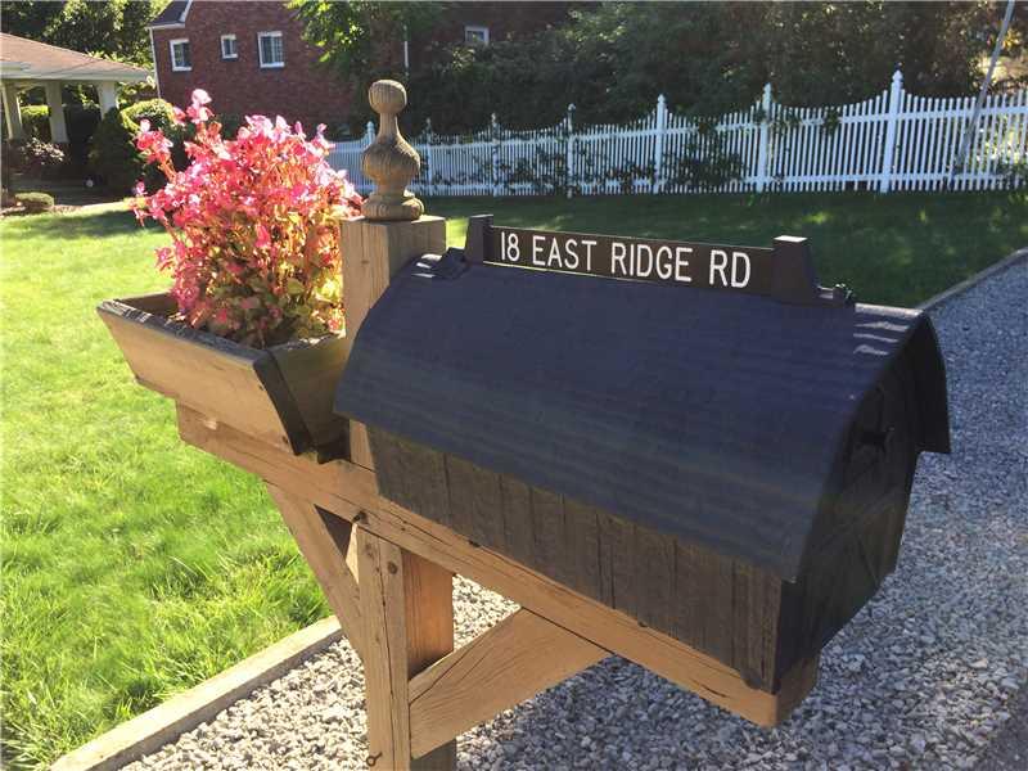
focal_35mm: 29
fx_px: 861
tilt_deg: -20.3
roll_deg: +0.9
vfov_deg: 48.2
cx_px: 514
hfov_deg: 61.7
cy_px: 386
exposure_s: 1/419
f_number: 2.2
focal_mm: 4.15
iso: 32
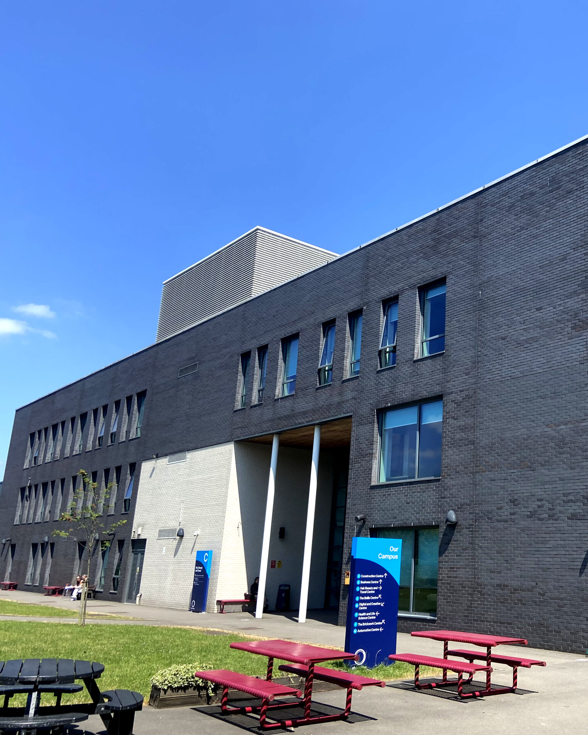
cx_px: 475
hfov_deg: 41.4
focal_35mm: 34
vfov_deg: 52.8
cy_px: 368
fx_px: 740
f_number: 1.8
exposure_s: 1/1898
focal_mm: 4.25
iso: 32
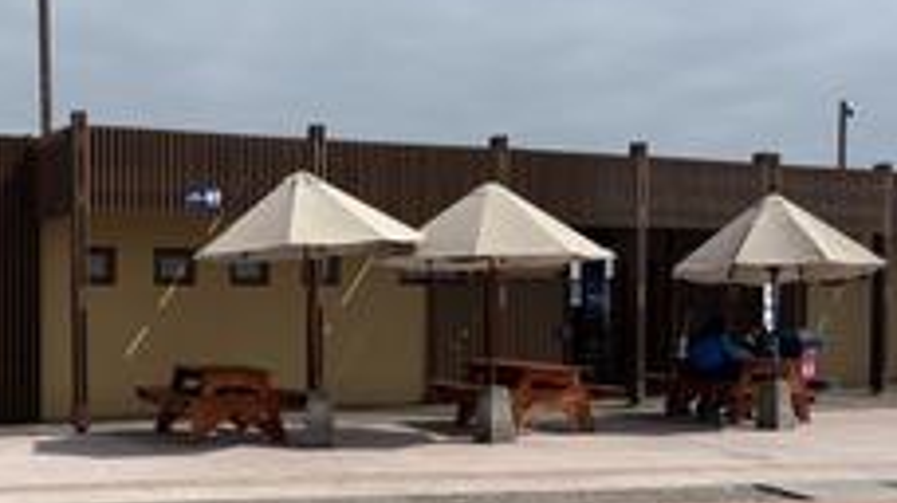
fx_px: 1260
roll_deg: -0.1
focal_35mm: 53
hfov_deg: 38.3
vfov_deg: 22.5
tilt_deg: -2.6
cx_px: 238
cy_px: 322
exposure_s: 1/5952
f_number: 1.6
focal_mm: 5.96
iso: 50
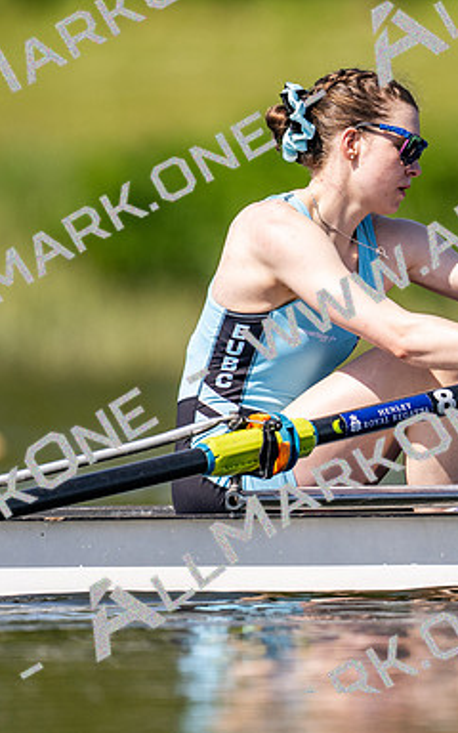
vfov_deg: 1.5
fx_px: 27660
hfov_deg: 0.9
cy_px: 366
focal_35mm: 1385
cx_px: 475
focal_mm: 600
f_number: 4
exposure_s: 1/2500
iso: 220
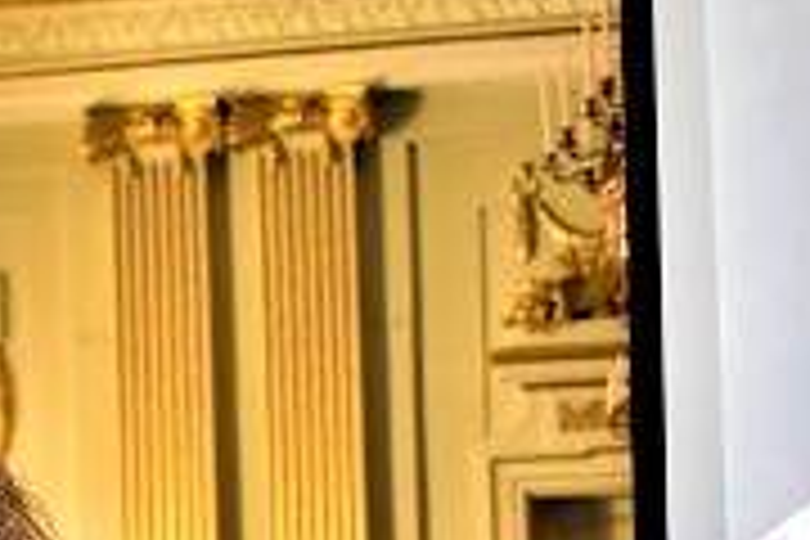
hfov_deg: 14.2
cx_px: -166
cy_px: 806
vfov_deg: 9.5
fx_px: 3150
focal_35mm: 140
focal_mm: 28
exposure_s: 1/60
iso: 2000
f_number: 4.2
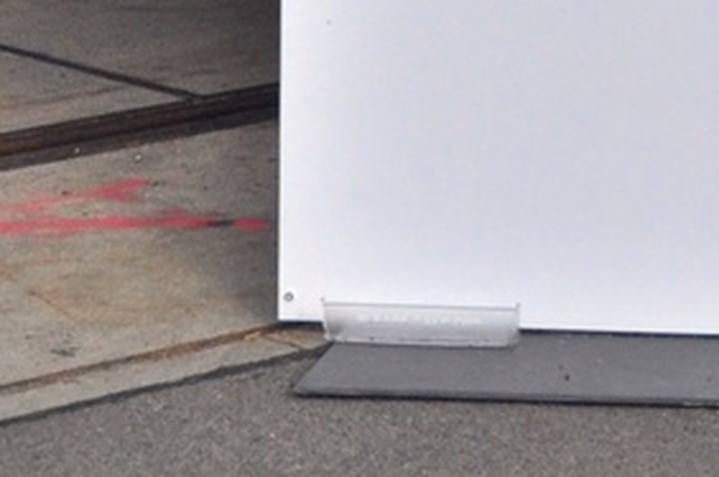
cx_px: 1183
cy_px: -1122
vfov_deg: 5.0
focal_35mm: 255
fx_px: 5092
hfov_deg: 7.9
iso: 400
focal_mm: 25
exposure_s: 1/1250
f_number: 5.6
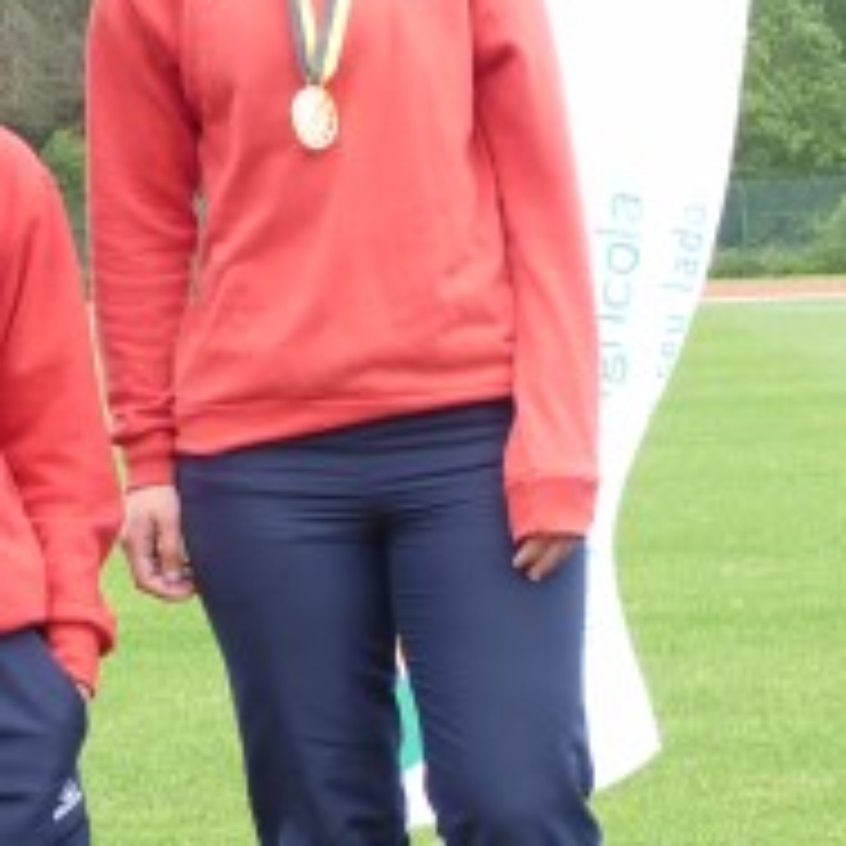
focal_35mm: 169
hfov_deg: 10.3
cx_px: 720
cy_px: 684
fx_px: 4673
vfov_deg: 10.3
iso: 80
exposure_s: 1/100
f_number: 3.2
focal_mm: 8
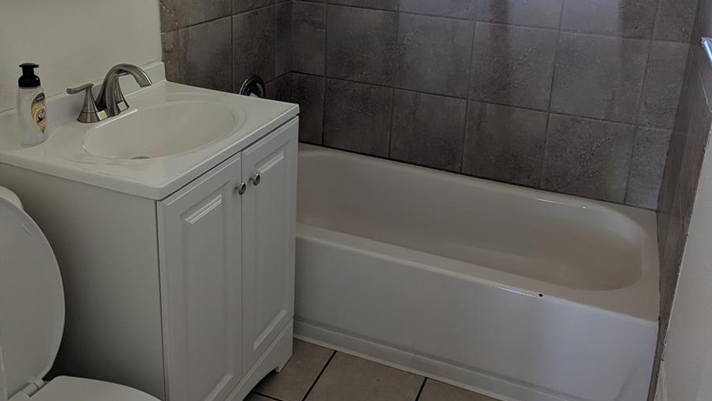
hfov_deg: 56.6
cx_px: 356
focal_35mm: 35
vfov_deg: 33.0
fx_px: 661
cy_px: 99
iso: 69
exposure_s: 1/44.9
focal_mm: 6.81
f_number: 1.85
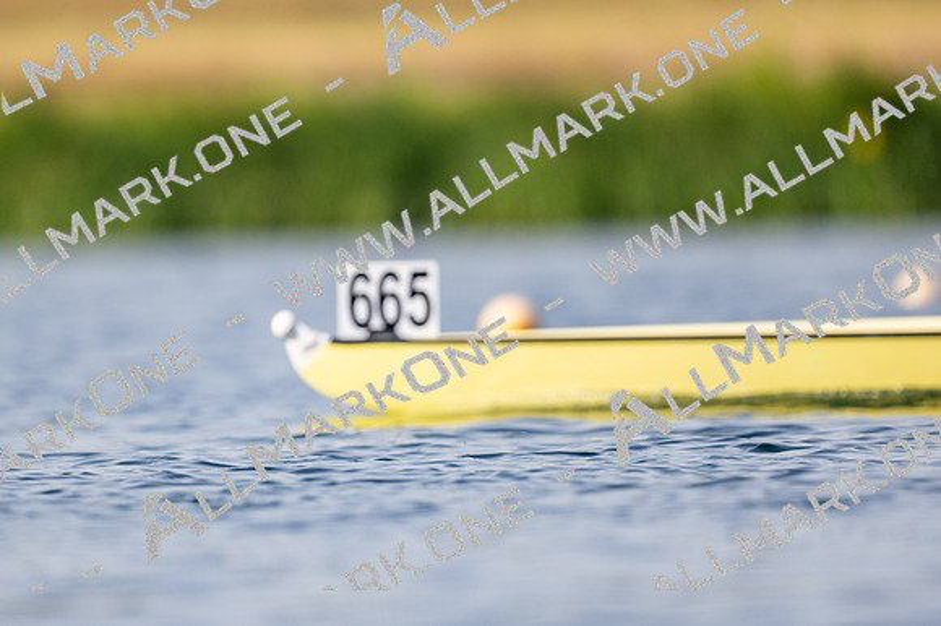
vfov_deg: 1.5
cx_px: 470
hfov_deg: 2.3
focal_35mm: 900
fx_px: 23511
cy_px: 313
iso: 140
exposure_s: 1/2500
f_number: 4
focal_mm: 600
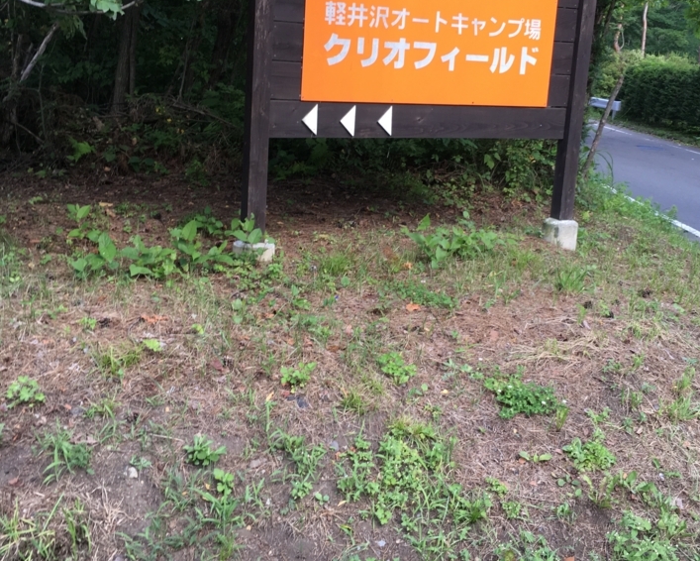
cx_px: 376
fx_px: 850
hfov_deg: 44.7
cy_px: 207
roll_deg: -6.1
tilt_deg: -12.2
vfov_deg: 36.3
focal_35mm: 41
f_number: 2.2
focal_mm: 4.15
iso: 32
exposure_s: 1/120
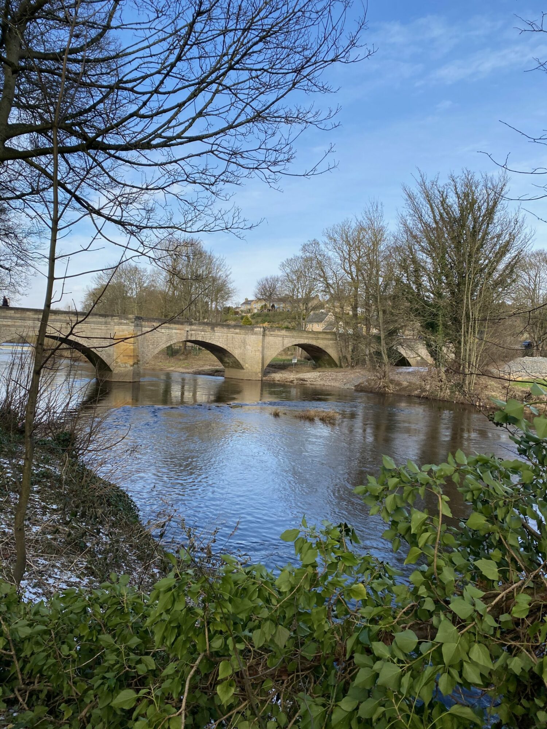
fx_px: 548
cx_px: 274
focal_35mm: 26
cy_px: 364
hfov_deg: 53.1
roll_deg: -1.3
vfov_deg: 67.3
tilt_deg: -2.2
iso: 32
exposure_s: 1/1585
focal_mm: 4.25
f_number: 1.8
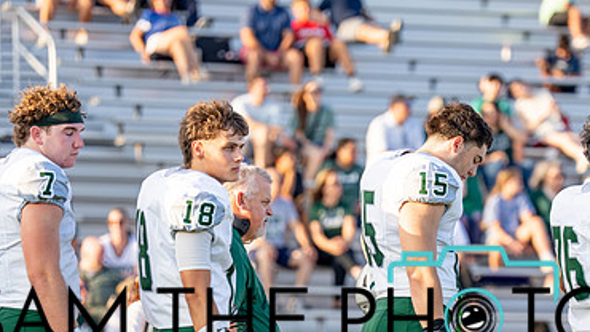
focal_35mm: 302
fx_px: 4724
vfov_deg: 4.0
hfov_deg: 7.1
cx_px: 474
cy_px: 321
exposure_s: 1/2000
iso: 320
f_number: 2.8
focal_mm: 149
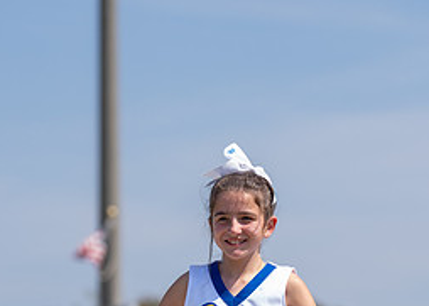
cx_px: 269
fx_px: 3457
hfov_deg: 7.1
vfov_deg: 5.1
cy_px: 303
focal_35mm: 284
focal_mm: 105
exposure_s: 1/1600
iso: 80
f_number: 2.8
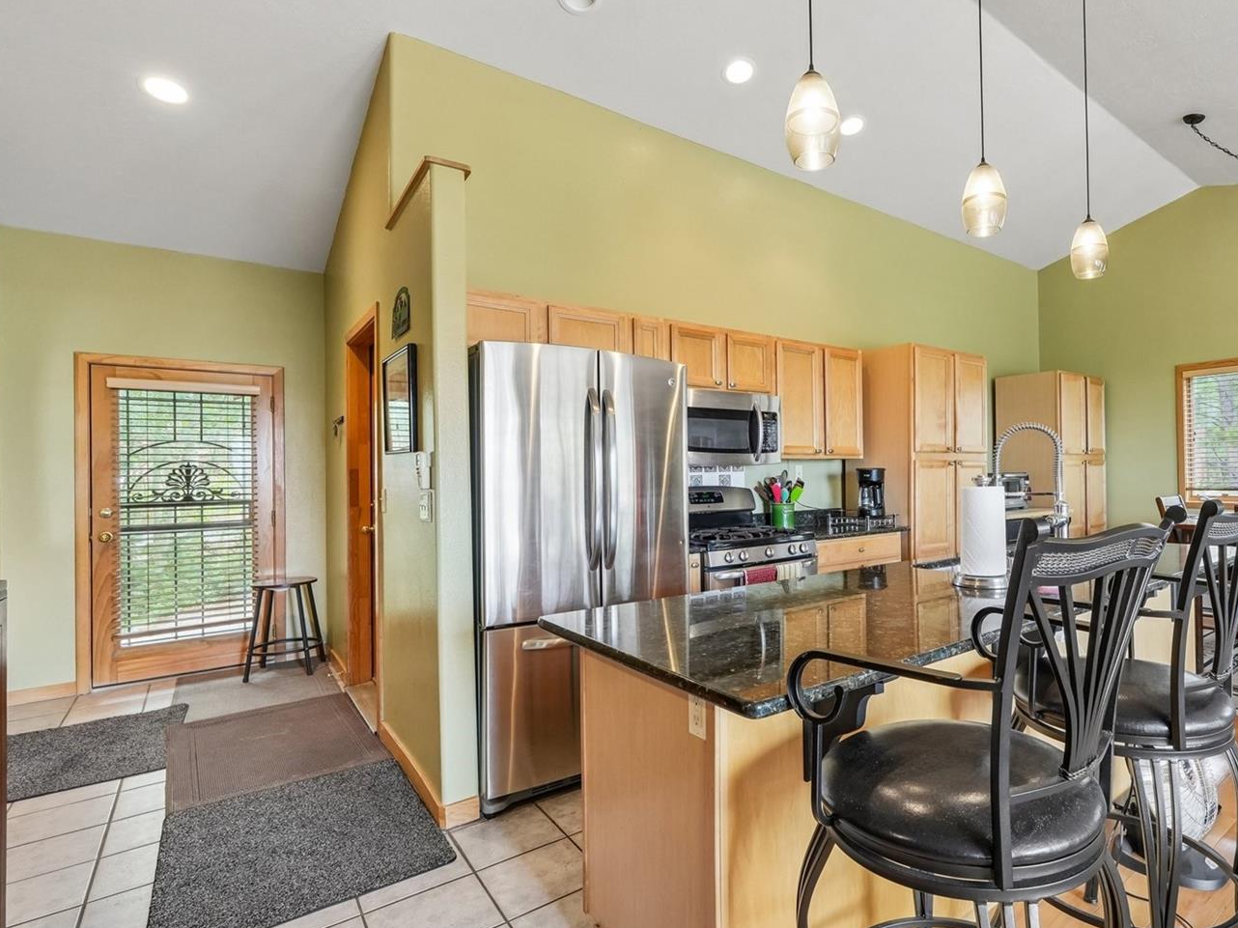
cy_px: 482
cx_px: 765
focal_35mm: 18
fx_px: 644
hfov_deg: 86.2
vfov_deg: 71.6
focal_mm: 10
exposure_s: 1/8
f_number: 8
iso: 800
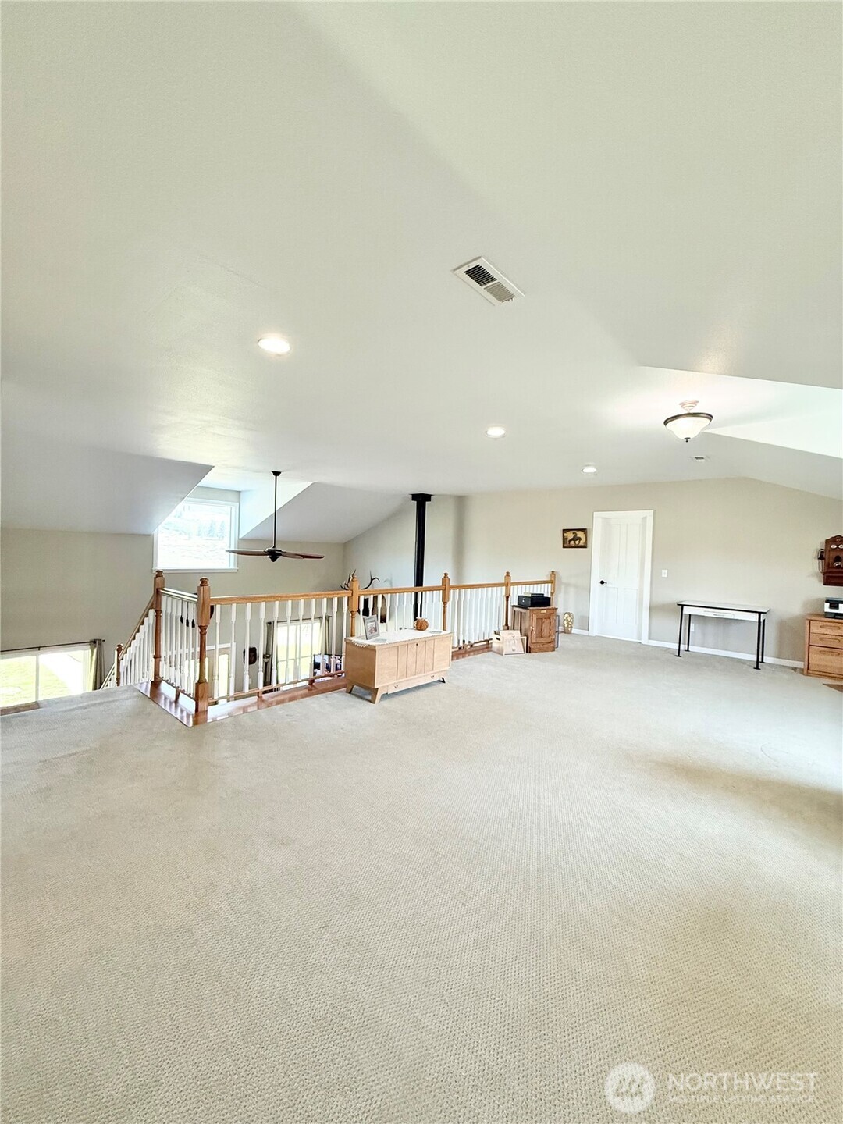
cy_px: 562
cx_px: 422
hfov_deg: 85.7
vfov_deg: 102.1
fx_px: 455
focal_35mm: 14
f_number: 2.2
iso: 400
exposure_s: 1/120
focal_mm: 2.22
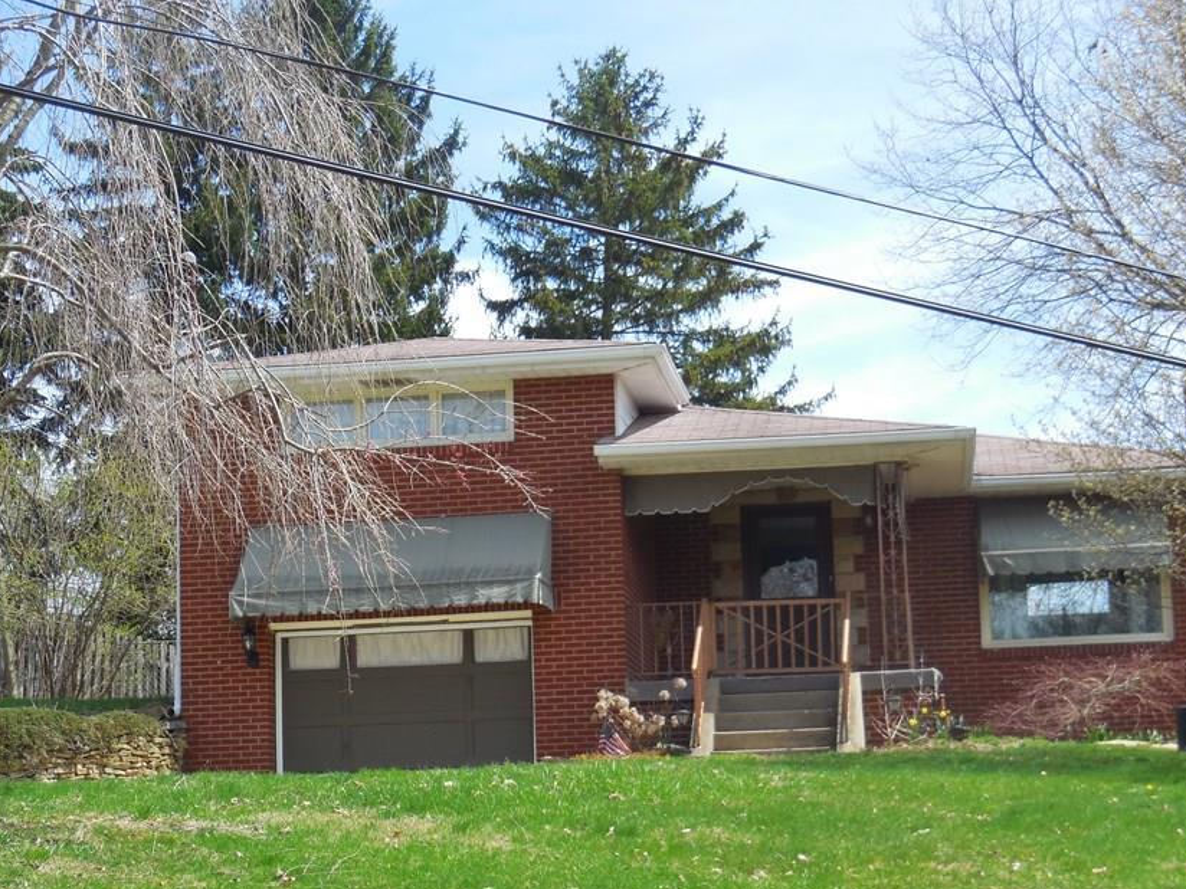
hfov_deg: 23.8
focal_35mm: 82
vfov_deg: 18.0
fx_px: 2809
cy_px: 529
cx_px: 632
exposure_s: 1/400
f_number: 4.2
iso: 125
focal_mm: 10.9
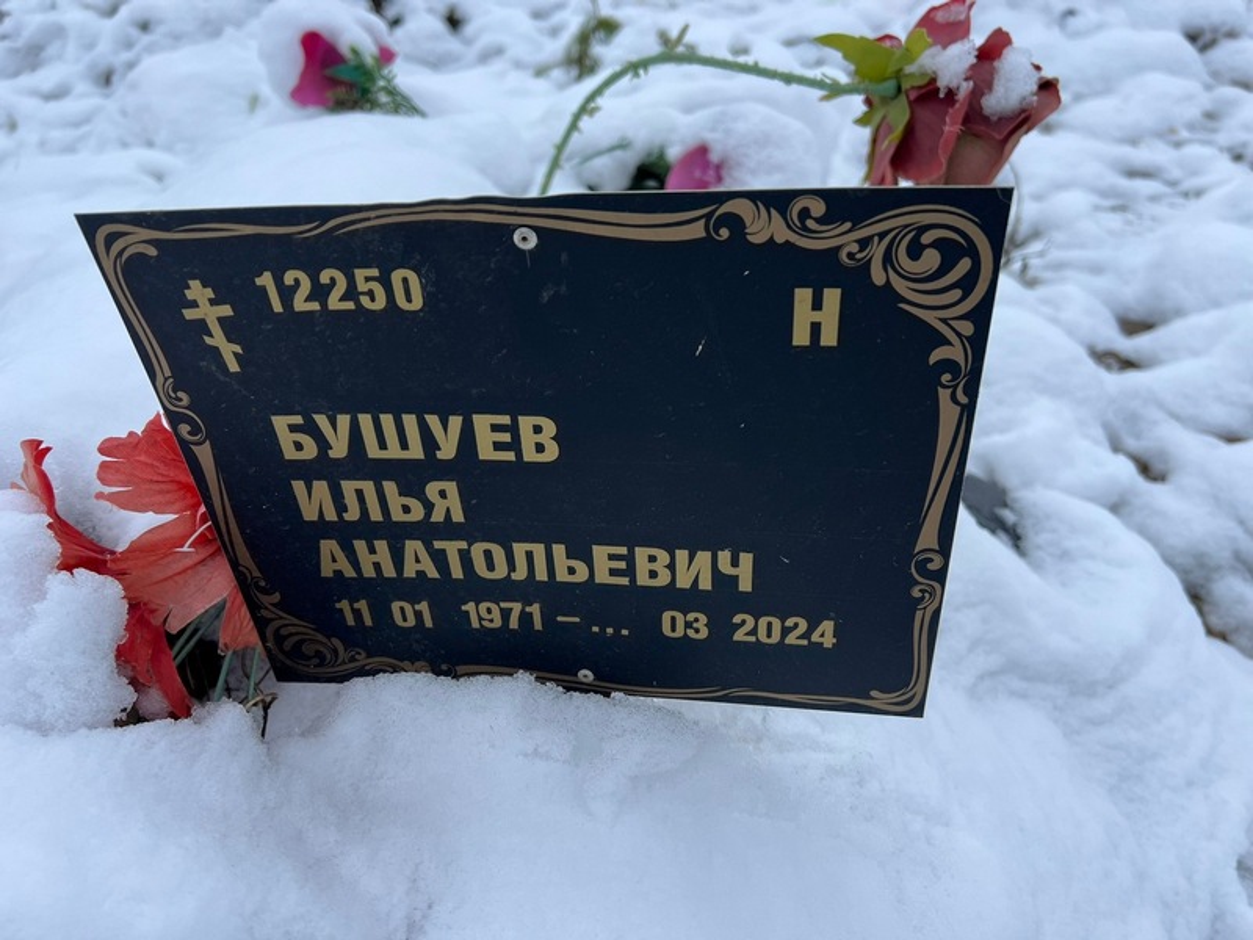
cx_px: 626
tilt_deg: -32.4
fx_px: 941
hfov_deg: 67.3
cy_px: 470
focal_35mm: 26
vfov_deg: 53.1
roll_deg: +2.0
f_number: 1.5
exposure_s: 1/705
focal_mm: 5.7
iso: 50
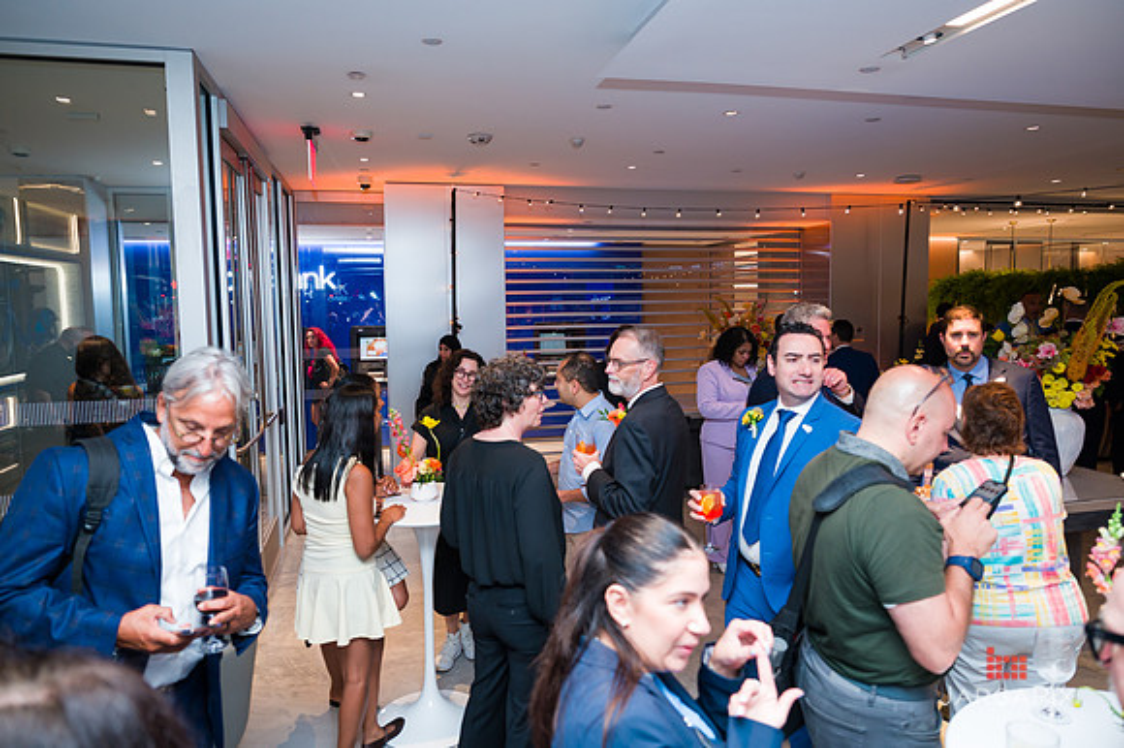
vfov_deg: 52.5
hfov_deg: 73.1
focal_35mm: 24
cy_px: 374
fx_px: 758
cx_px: 562
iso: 800
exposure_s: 1/160
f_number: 3.2
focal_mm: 24
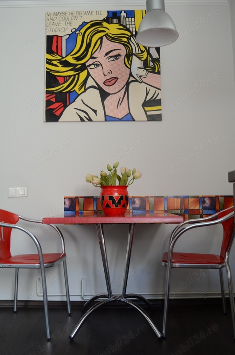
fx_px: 339
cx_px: 118
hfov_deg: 38.2
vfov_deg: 55.2
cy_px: 178
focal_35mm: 34
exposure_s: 1/13
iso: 160
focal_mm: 23
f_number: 5.6
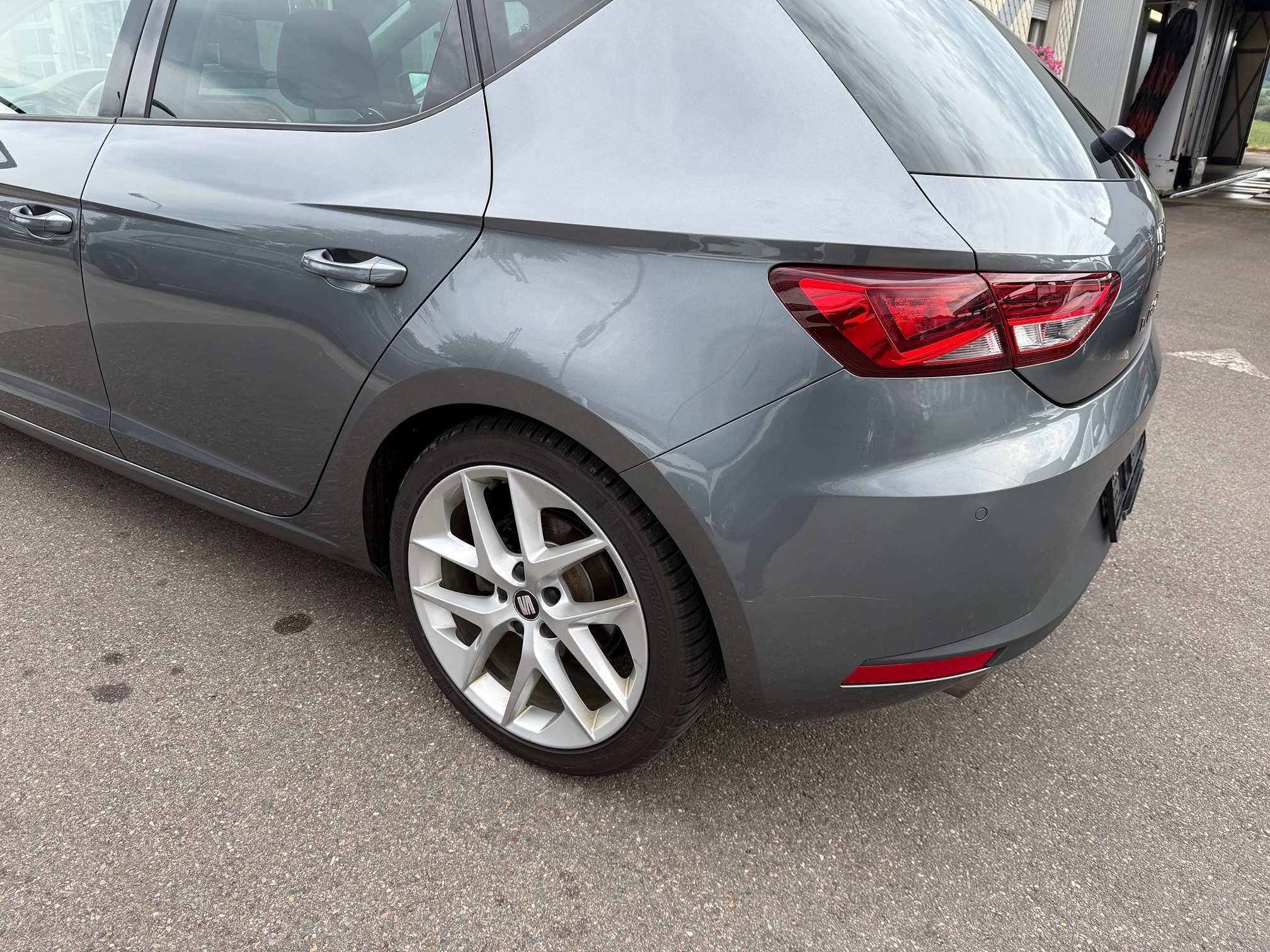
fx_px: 881
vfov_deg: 56.8
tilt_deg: -19.8
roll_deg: -1.8
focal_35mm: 24
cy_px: 476
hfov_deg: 71.6
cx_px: 635
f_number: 1.78
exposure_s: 1/840
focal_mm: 6.76
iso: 80
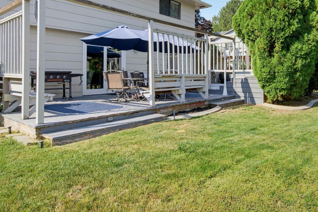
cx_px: 209
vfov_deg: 48.6
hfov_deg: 67.7
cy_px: 69
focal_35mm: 26
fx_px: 230
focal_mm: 16
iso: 200
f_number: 11
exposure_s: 1/25
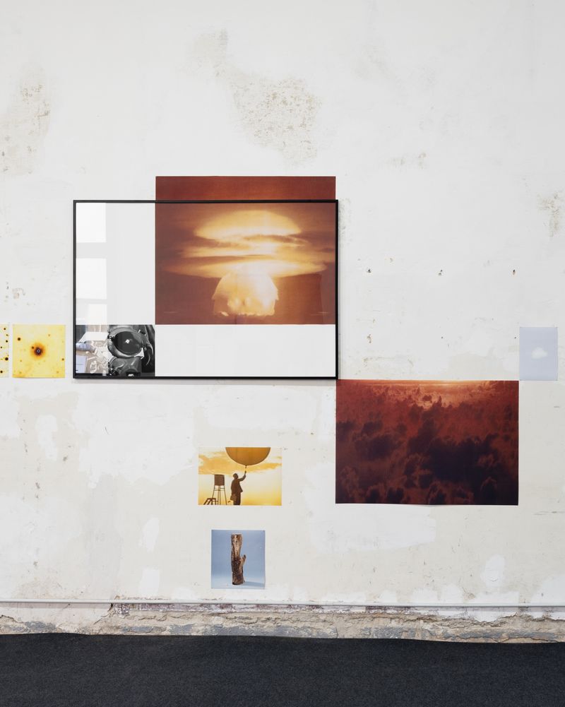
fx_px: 766
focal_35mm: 37
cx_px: 283
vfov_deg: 49.5
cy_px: 354
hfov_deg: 40.5
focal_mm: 35
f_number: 8
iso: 200
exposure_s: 1/8
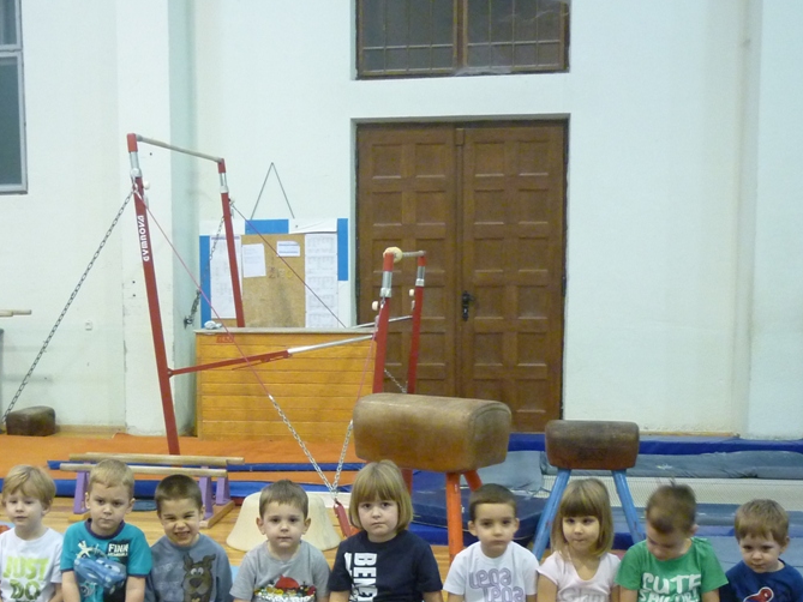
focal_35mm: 54
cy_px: 475
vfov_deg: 26.6
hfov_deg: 35.3
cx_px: 280
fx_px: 1253
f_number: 2.8
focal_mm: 5.5
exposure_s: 1/25
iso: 400
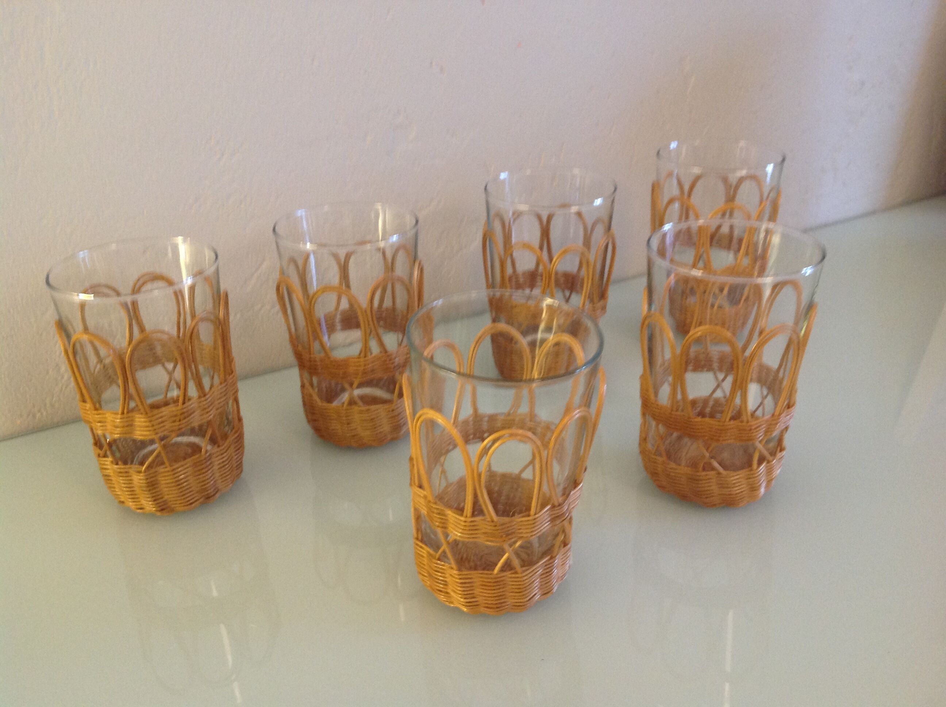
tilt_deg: -27.9
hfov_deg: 52.7
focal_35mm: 35
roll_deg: +2.3
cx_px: 473
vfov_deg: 40.6
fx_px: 955
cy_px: 354
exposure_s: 1/17
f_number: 2.4
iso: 160
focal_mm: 4.28
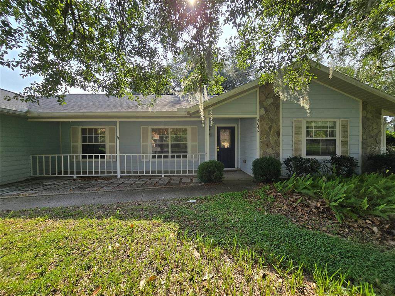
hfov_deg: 106.2
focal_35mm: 13
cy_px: 148
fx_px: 148
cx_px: 198
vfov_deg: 89.9
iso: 50
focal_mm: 2.2
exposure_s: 1/970
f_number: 2.2
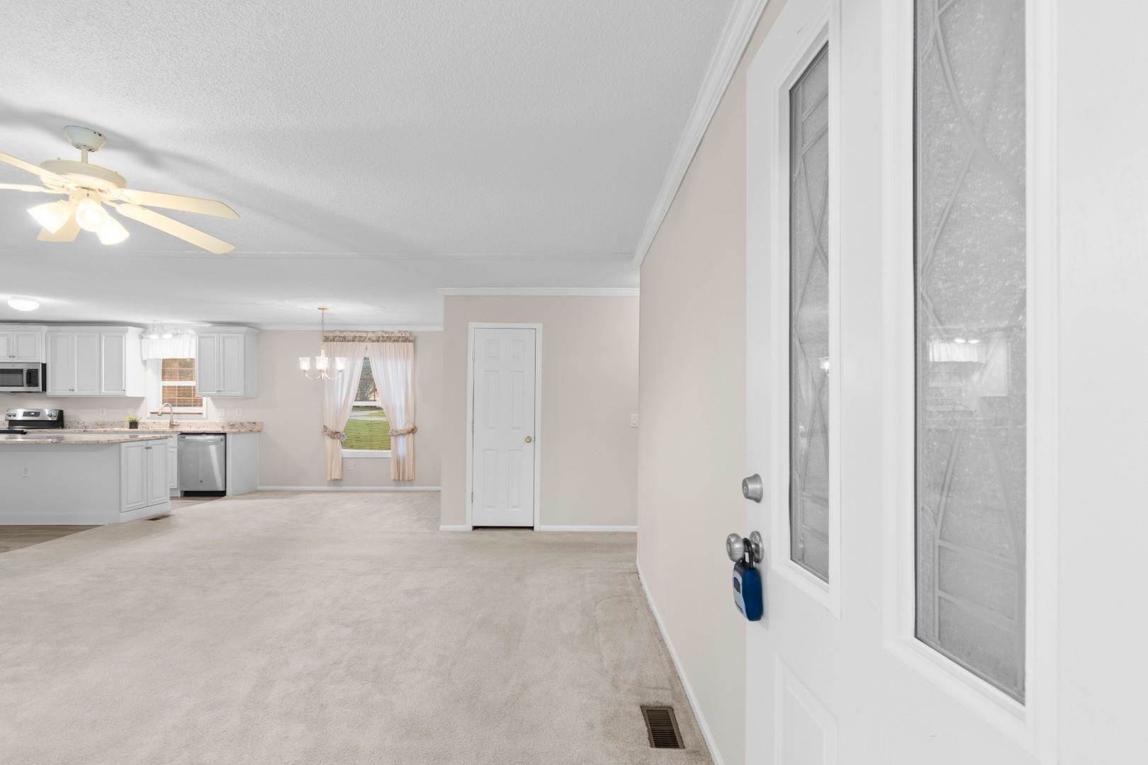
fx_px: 510
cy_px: 382
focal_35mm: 16
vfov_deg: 73.7
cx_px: 574
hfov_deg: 96.7
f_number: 4.8
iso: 100
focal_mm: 11
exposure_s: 1.6
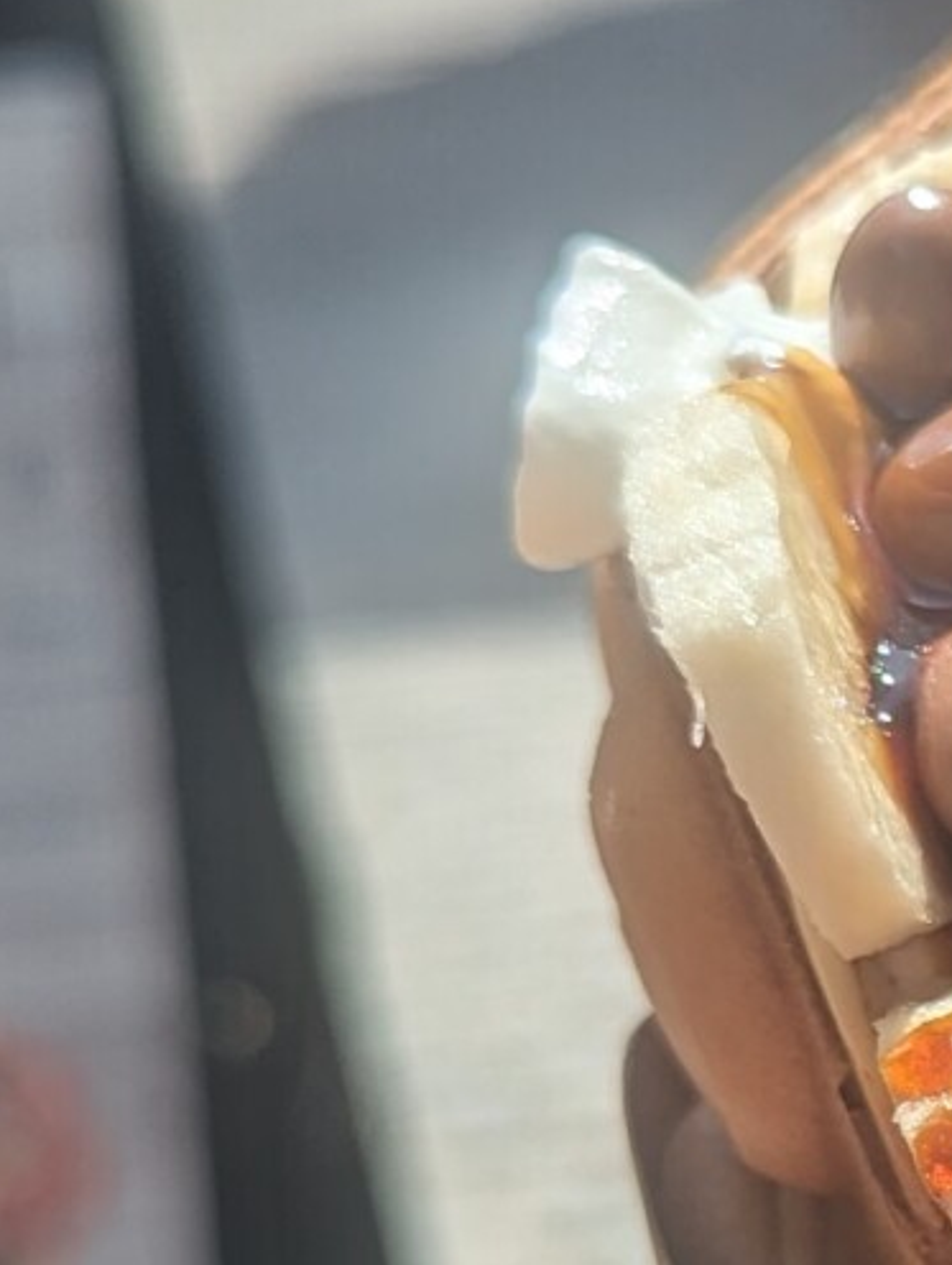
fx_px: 4429
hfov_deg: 11.6
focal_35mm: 121
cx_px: 1554
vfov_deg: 16.1
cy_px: 1030
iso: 48
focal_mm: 6.81
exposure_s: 1/2262
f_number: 1.85
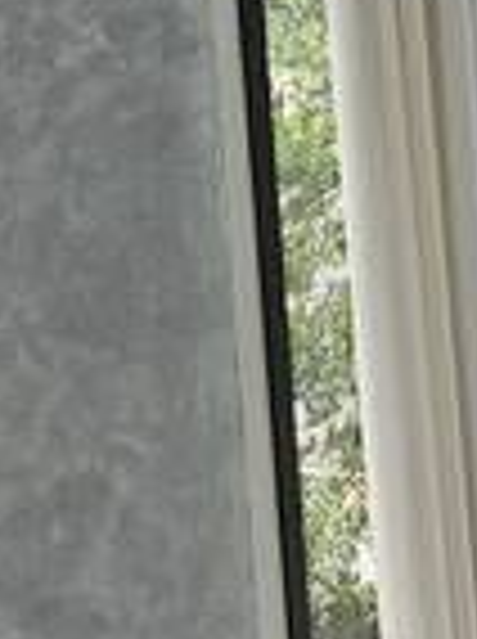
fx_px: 3225
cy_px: 778
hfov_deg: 8.3
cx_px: 724
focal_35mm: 175
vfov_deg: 11.1
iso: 64
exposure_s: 1/2000
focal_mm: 5.4
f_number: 1.8
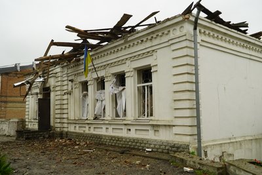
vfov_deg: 48.0
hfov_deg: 67.4
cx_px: 131
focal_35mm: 27
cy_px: 88
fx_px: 197
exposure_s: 1/80
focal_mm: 27
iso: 100
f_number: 10
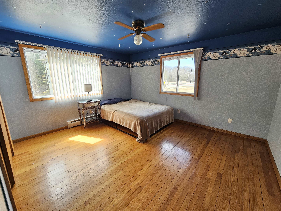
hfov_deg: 106.2
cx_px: 140
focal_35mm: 13
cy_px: 106
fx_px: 106
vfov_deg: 89.9
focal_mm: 2.2
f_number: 2.2
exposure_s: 1/60
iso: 64
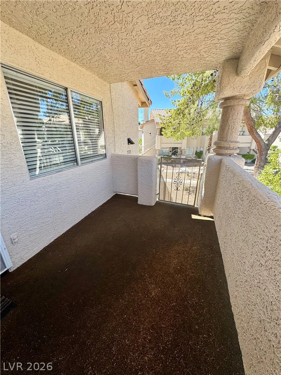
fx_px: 152
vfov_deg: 102.1
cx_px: 140
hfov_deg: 85.7
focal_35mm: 14
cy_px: 188
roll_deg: +0.6
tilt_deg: -18.7
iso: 40
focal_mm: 2.22
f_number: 2.2
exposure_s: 1/359
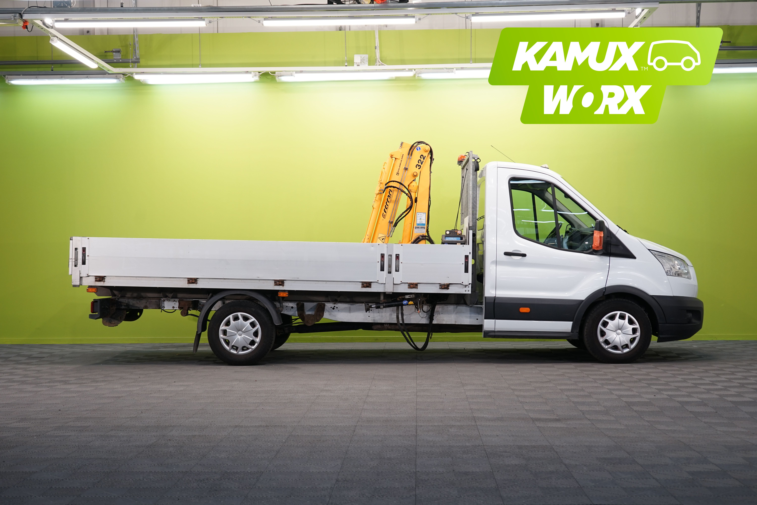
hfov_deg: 39.6
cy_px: 252
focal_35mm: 50
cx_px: 378
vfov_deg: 27.0
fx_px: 1051
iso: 320
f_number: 5
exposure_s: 1/30
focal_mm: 50
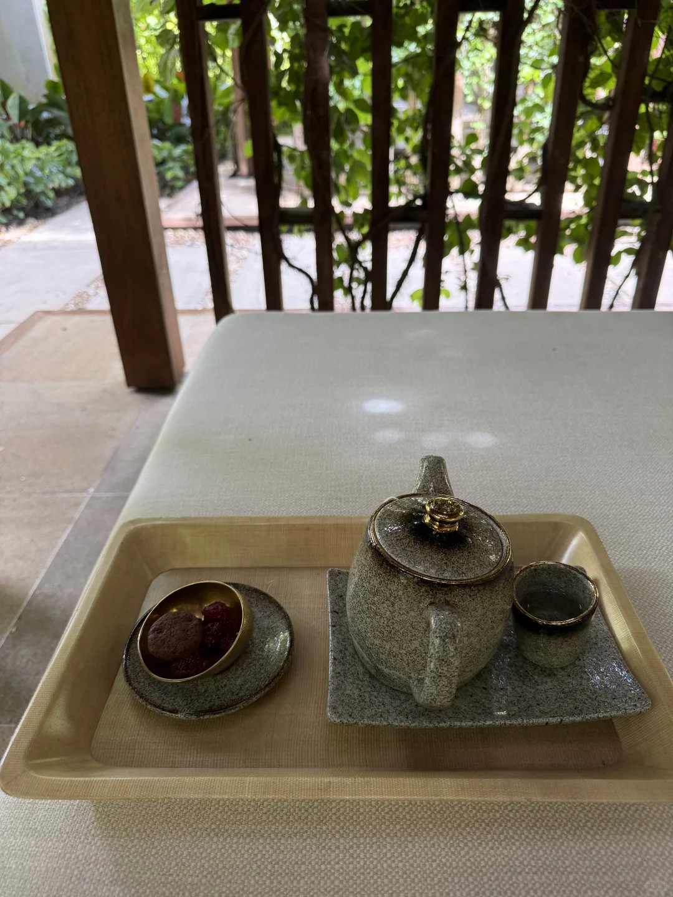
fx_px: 622
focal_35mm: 24
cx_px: 336
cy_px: 448
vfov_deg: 71.6
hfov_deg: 56.8
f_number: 1.78
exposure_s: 1/135
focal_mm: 6.76
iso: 160
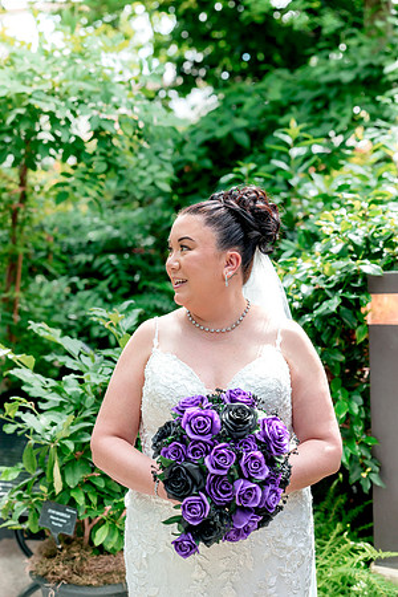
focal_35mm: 70
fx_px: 1161
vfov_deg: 28.8
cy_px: 298
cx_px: 199
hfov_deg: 19.5
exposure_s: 1/640
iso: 640
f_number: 3.5
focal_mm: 70
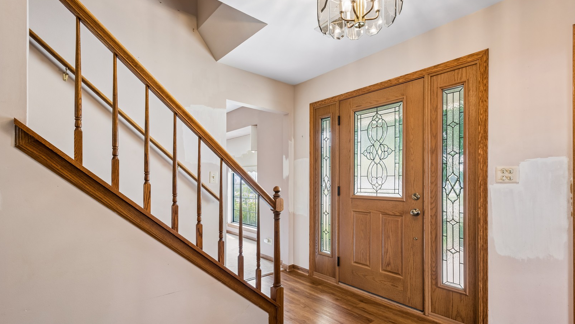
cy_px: 178
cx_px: 290
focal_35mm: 18
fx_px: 274
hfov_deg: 92.7
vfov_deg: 60.9
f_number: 8
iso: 400
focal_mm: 17
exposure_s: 1/10
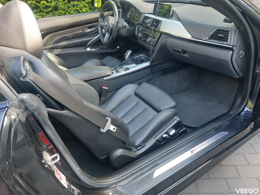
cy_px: 98
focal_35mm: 25
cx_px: 130
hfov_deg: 69.4
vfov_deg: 54.9
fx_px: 188
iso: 80
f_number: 1.8
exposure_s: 1/50
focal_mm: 5.23
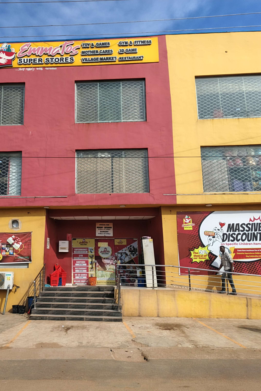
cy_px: 196
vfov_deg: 58.7
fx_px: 348
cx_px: 68
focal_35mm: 32
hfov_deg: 40.1
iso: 53
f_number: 1.8
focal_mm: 5.56
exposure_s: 1/1404
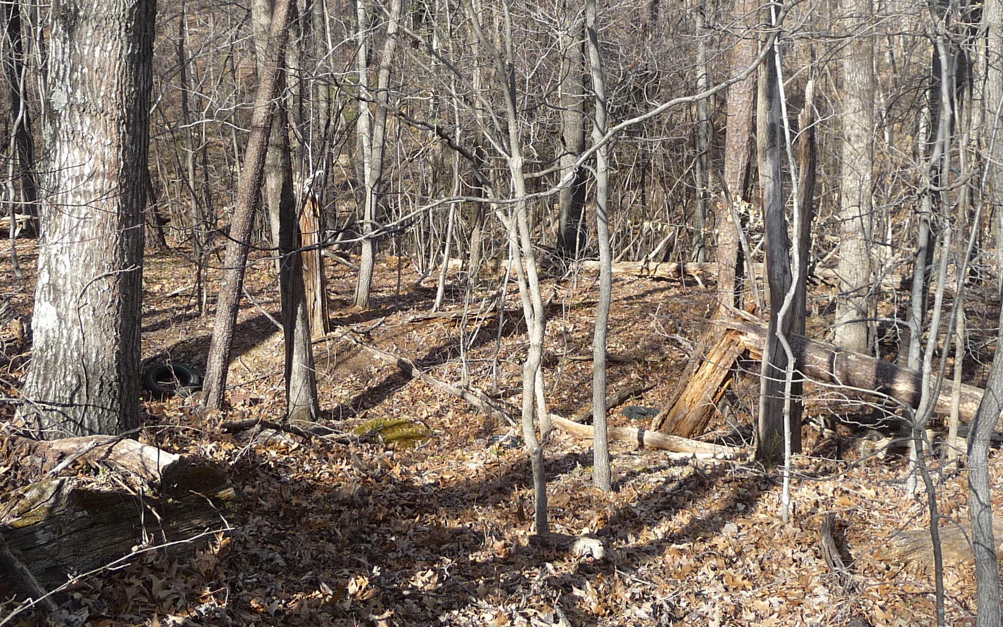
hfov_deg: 40.3
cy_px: 209
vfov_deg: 25.7
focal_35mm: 50
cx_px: 489
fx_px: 1367
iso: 100
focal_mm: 4.7
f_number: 3.3
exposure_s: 1/320
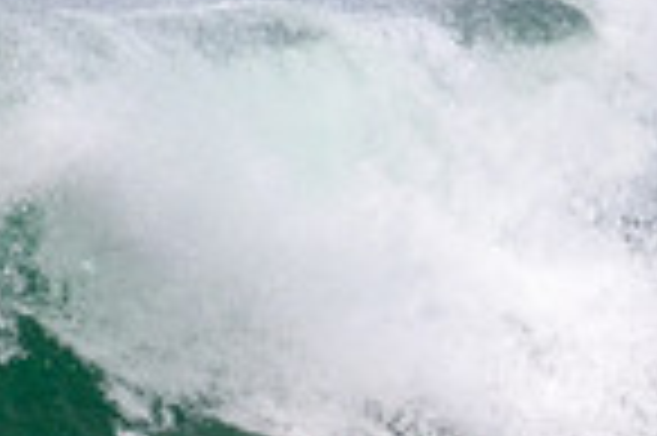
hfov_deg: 0.6
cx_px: 1107
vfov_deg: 0.4
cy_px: 654
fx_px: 57951
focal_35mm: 3179
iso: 1250
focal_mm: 800
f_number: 11
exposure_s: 1/2000
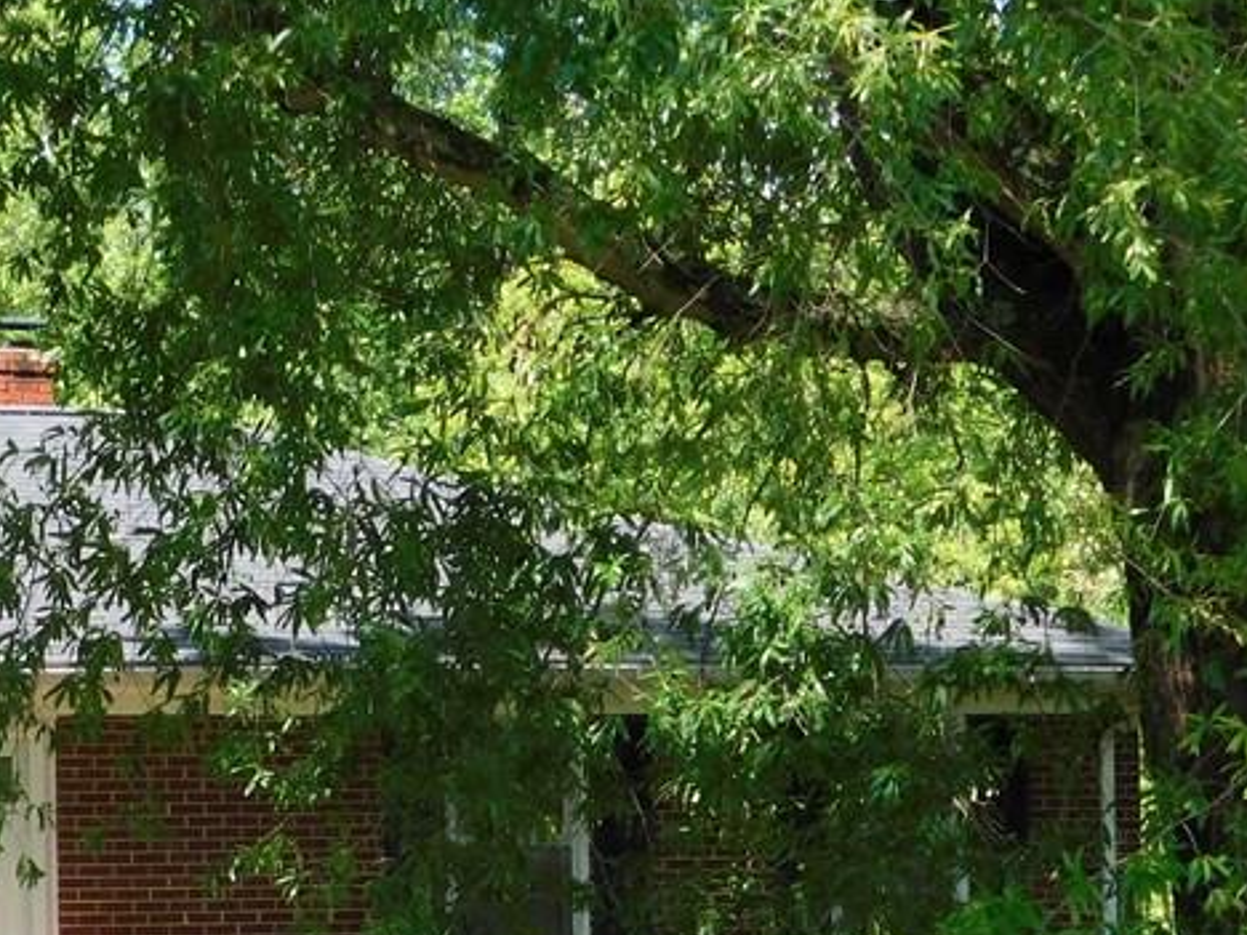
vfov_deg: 11.4
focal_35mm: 129
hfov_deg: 15.0
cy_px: 840
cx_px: 17
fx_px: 4647
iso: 125
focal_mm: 10.4
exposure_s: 1/250
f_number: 4
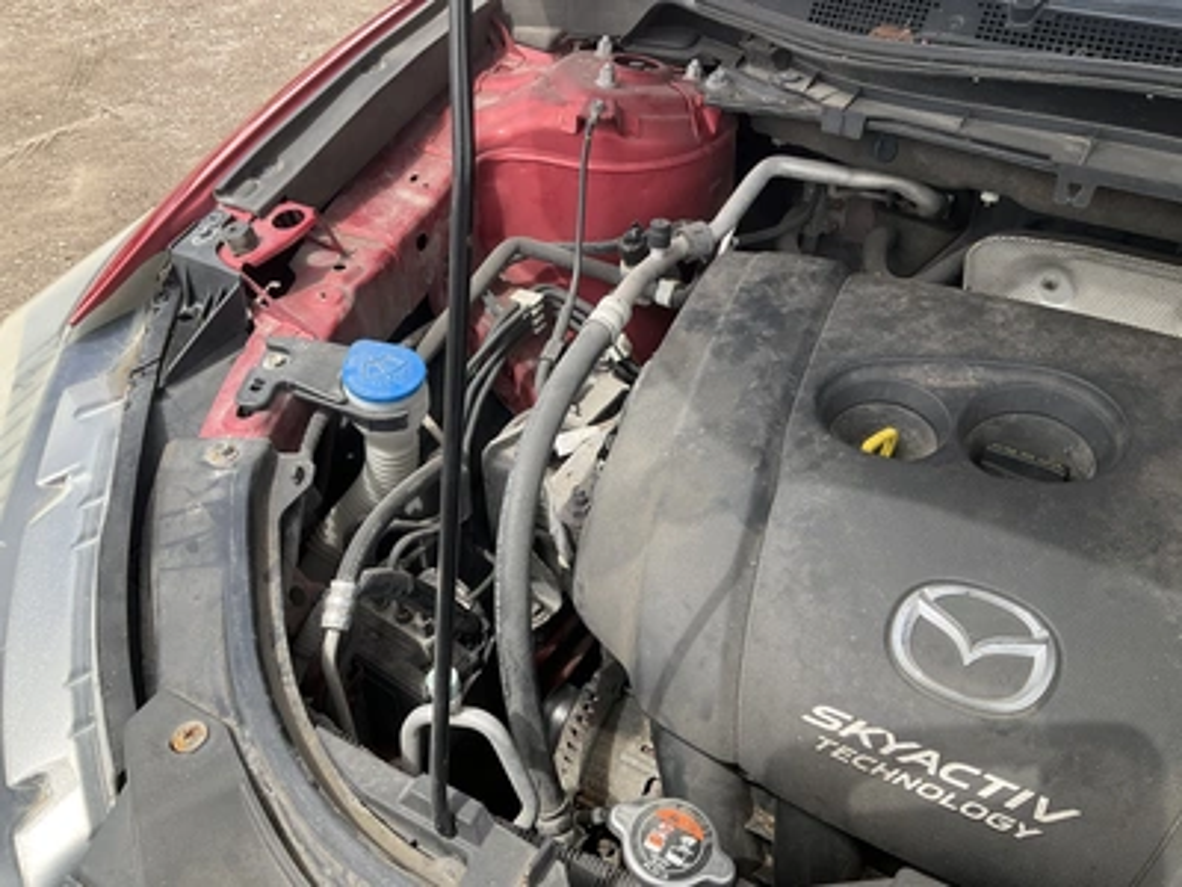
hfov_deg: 61.7
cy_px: 444
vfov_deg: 48.2
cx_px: 591
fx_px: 990
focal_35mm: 29
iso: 25
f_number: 1.8
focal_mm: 3
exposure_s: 1/613
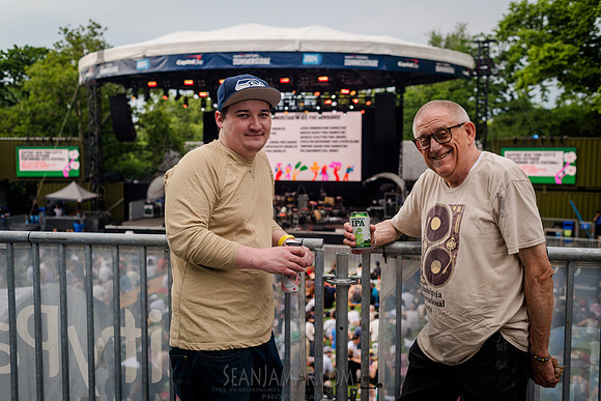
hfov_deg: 54.4
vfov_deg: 37.9
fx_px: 584
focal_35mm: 35
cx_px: 300
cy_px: 200
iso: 400
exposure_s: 1/1600
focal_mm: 35
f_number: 3.5
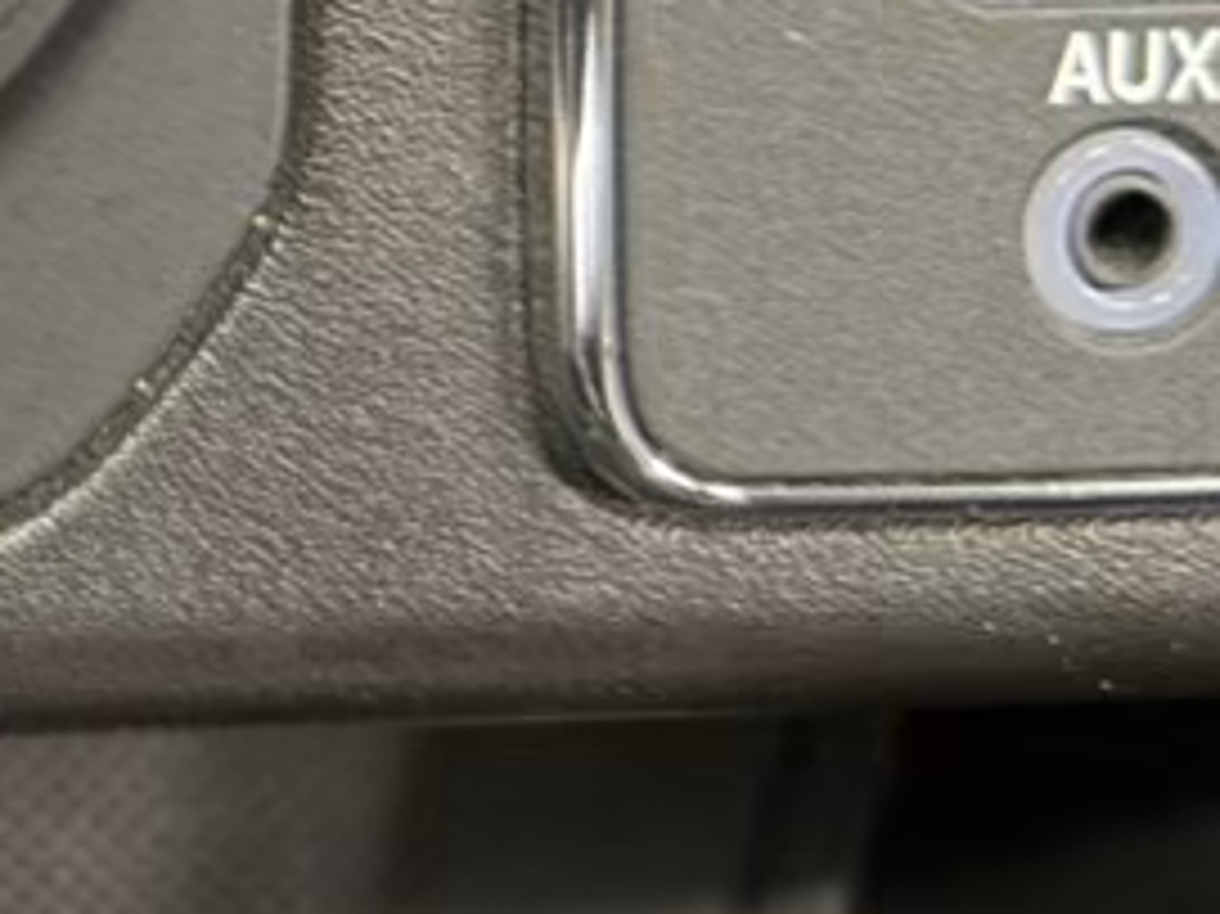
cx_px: -1006
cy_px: -574
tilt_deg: -57.5
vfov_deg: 12.9
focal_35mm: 107
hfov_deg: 15.6
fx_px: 3769
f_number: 1.78
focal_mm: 6.76
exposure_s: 1/33
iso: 800
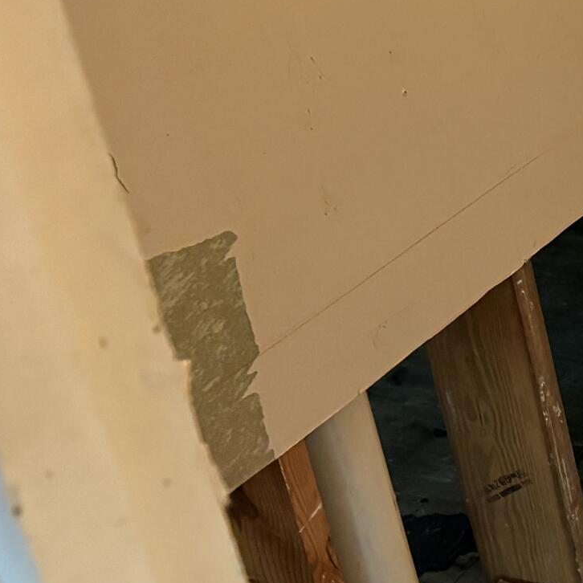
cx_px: 1150
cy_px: 302
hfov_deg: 15.0
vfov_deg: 18.3
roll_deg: +1.1
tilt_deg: -29.0
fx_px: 1810
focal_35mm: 95
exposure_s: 1/40
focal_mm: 5.96
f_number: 1.6
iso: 400
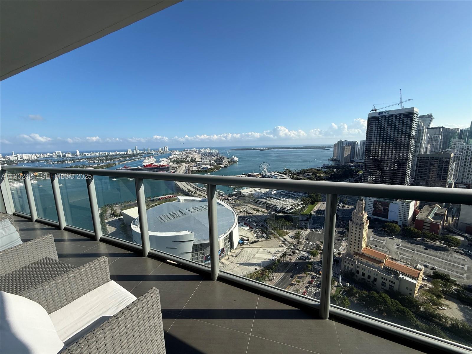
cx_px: 236
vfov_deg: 85.7
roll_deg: +1.8
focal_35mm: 14
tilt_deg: -8.7
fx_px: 191
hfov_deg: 102.1
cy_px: 177
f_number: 2.2
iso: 50
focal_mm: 2.22
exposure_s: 1/2506
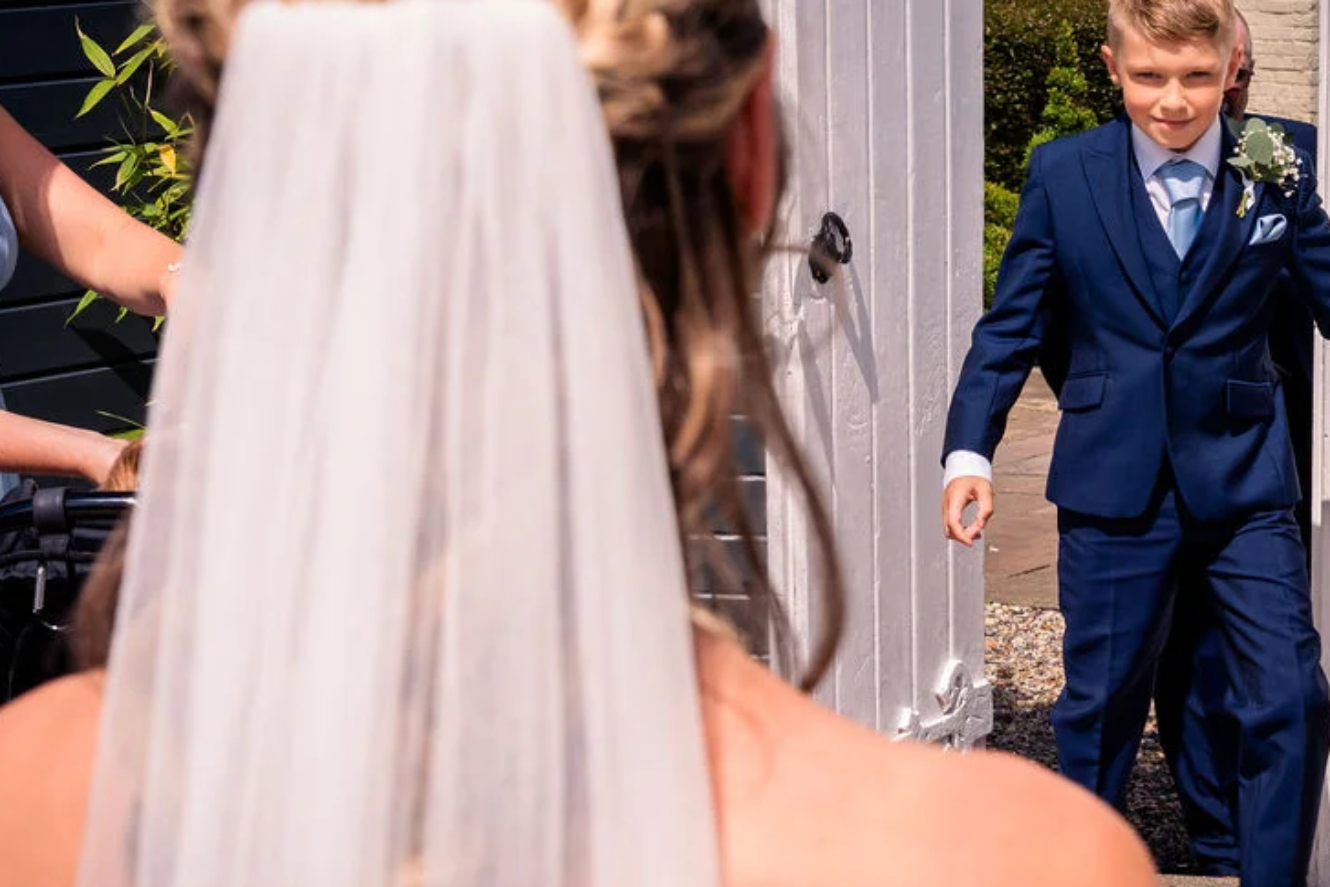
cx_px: 1248
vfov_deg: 14.7
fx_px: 3436
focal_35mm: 93
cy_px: 470
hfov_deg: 21.3
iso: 100
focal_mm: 44
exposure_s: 1/250
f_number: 9
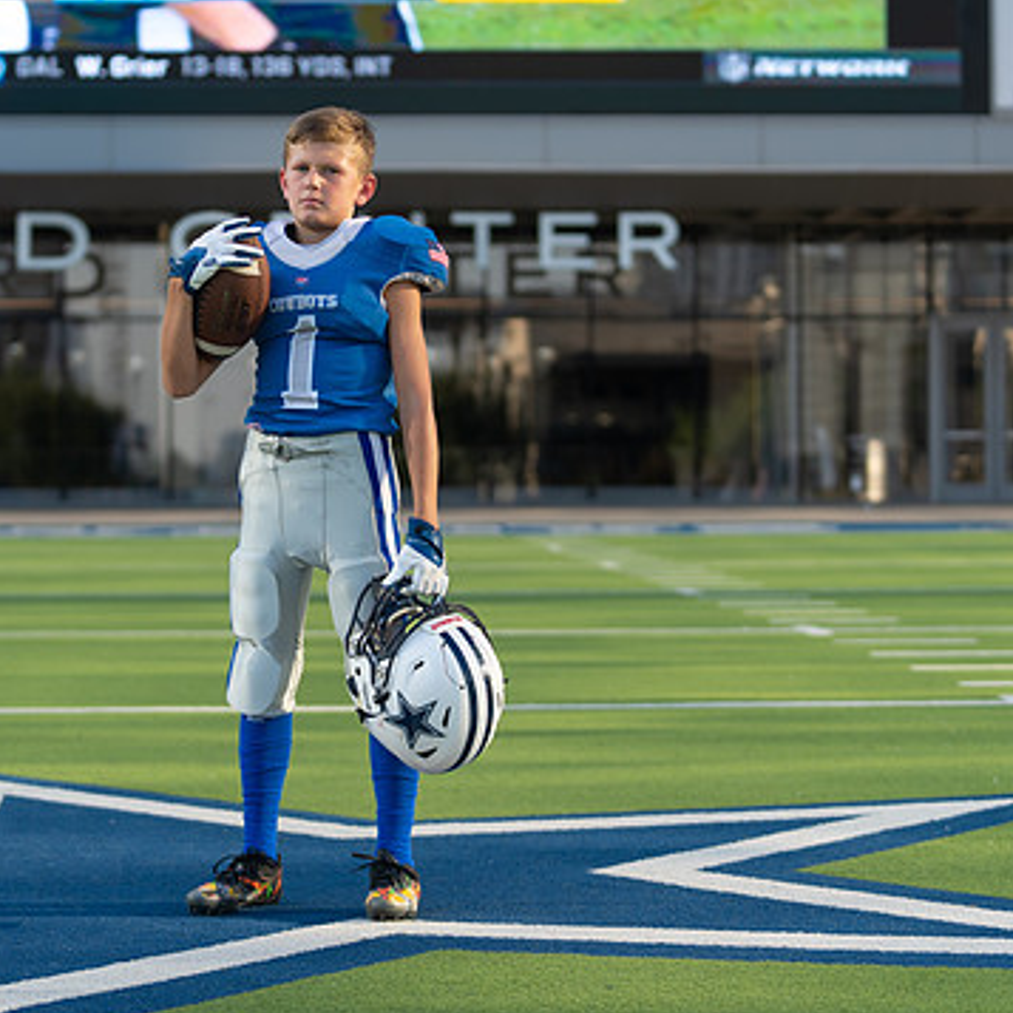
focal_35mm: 105
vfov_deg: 16.6
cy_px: 452
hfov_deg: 16.5
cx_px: 349
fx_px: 3476
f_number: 2.8
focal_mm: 70
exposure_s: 1/640
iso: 100
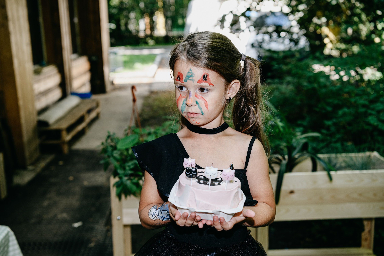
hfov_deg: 45.4
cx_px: 185
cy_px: 128
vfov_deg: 31.2
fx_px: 459
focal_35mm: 43
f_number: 3.5
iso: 320
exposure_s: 1/160
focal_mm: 40
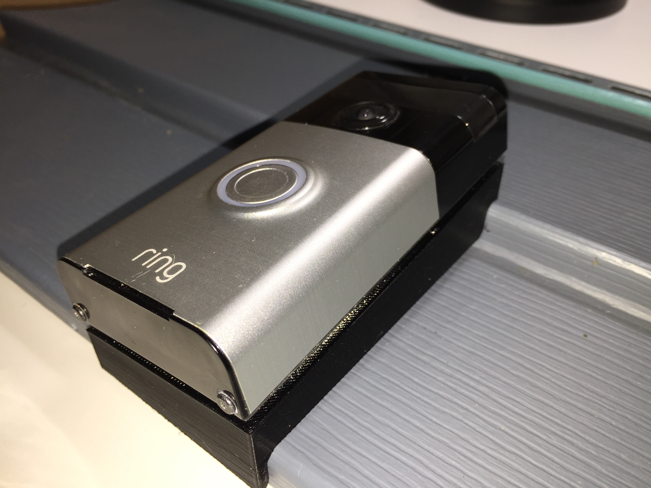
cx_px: 326
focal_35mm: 29
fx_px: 545
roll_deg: -0.3
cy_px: 244
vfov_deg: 48.2
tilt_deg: -38.7
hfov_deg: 61.7
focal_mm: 4.15
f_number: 2.2
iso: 32
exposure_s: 1/93
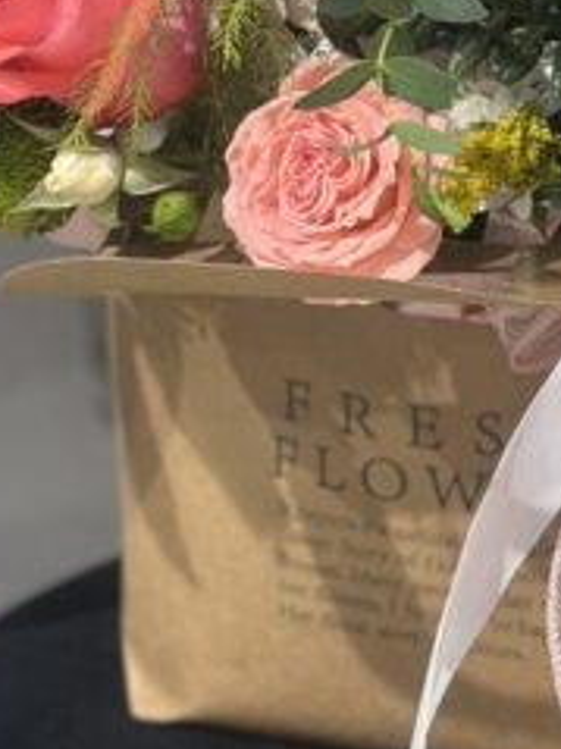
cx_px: 448
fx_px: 3482
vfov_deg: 12.2
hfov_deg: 9.2
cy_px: 31
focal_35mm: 161
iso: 100
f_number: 1.78
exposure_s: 1/50
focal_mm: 6.86
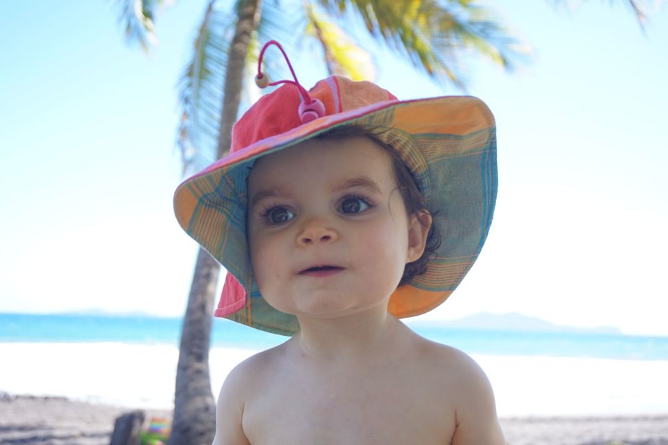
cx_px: 334
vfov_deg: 34.2
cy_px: 222
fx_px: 724
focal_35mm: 39
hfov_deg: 49.6
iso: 100
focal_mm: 26
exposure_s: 1/160
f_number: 4.5
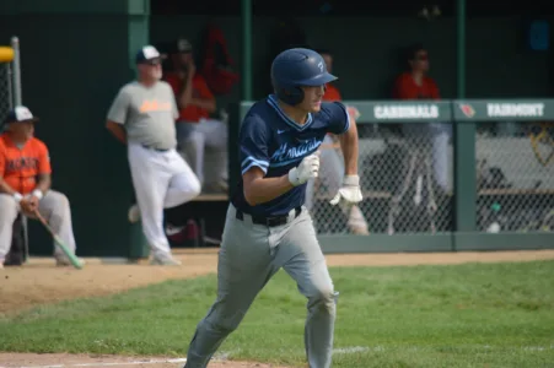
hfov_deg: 4.9
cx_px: 277
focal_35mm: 420
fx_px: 6458
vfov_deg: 3.3
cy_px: 184
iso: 400
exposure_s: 1/1600
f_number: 5.6
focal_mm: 280
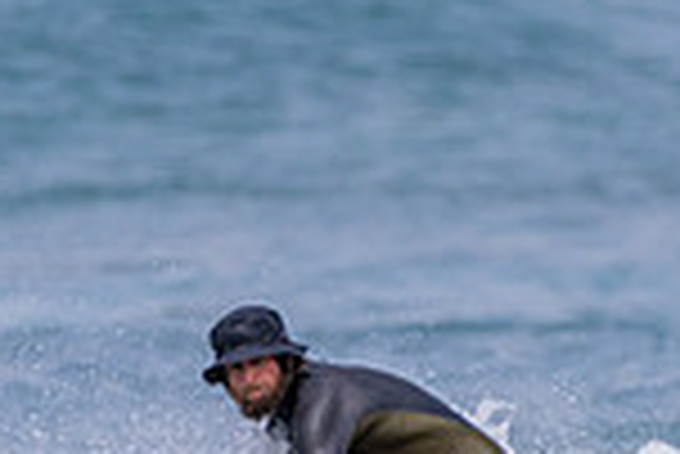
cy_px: 591
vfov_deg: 0.7
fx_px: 36395
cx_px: 414
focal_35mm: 1925
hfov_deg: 1.1
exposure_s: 1/1250
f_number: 5.6
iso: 500
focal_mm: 500
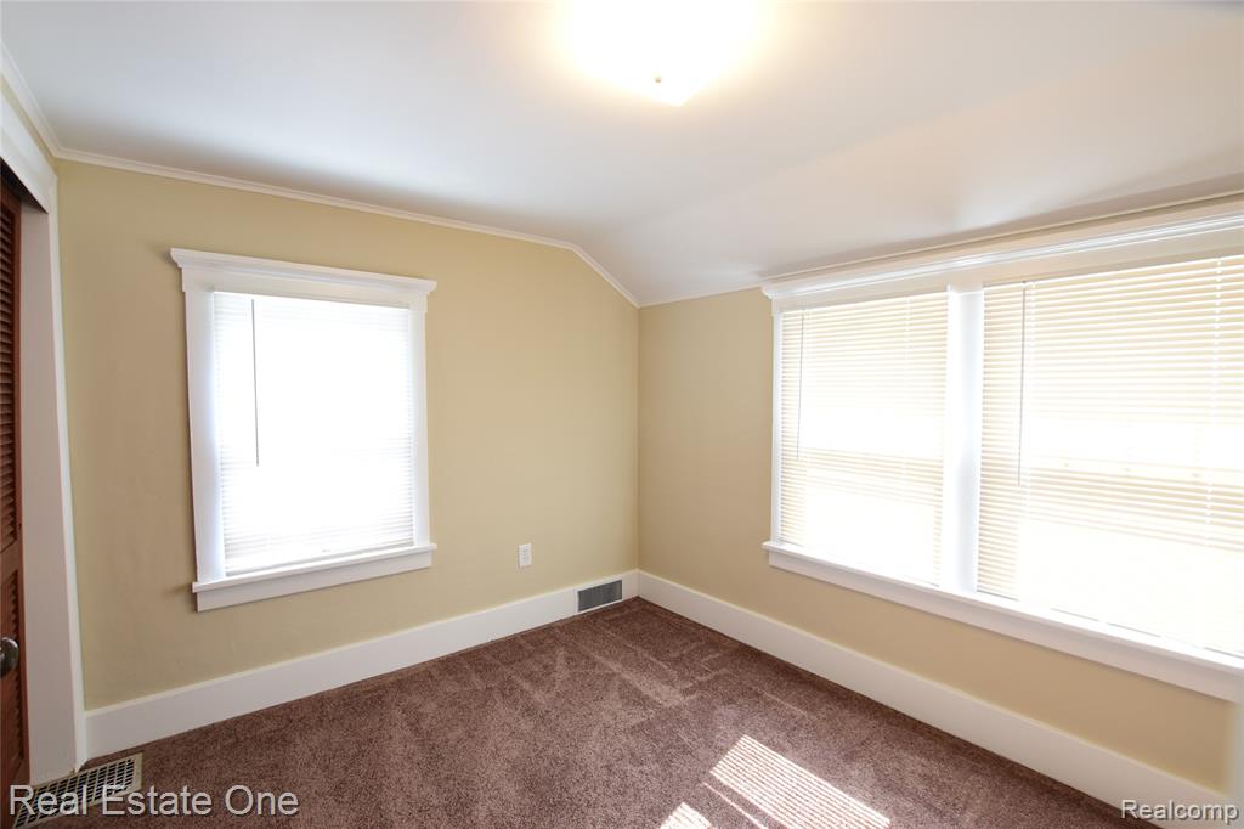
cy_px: 414
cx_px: 622
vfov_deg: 77.3
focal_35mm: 15
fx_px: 518
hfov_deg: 100.4
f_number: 6.3
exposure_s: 1/20
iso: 400
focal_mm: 10
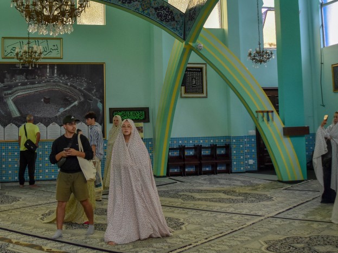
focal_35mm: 50
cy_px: 86
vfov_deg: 28.9
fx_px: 488
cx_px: 119
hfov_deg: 37.9
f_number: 3.5
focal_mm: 20
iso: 800
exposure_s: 1/640
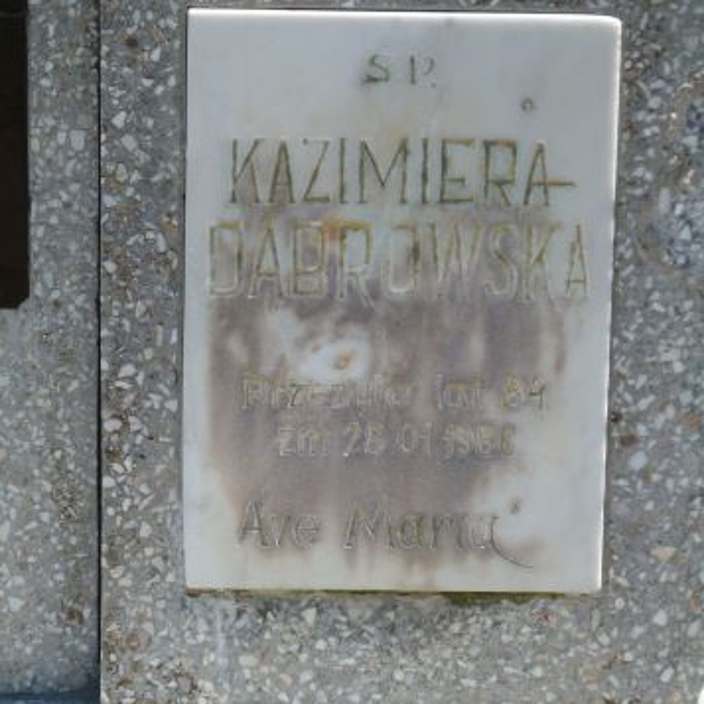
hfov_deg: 10.7
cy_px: 327
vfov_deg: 10.7
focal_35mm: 163
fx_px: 3750
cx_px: 351
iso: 160
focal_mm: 22.5
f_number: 4.5
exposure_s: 1/400
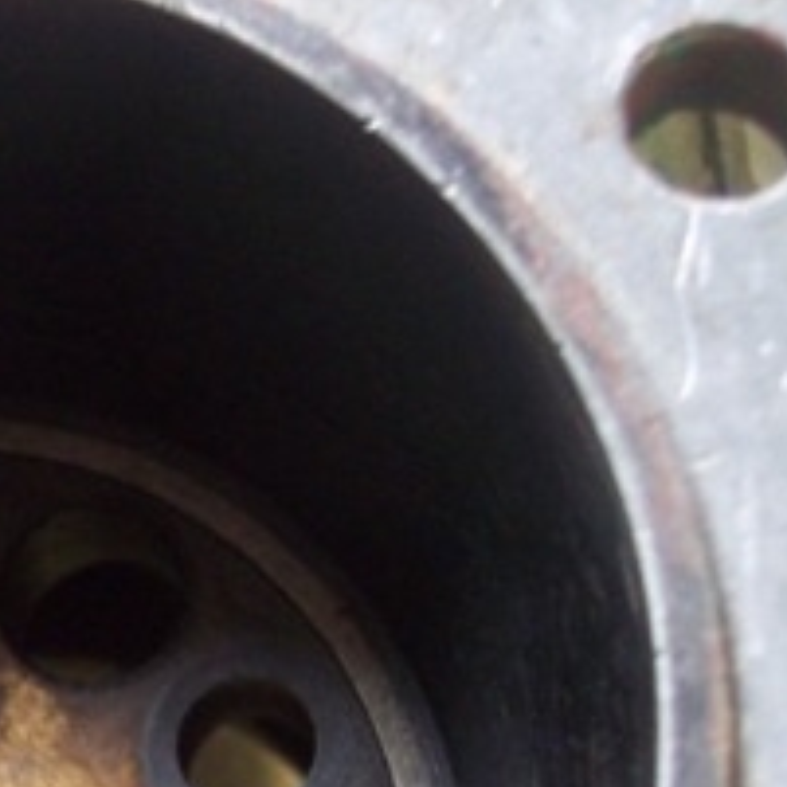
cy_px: 936
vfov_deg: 15.7
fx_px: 2752
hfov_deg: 15.6
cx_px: -192
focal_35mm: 107
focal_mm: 8
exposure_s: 1/15
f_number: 2.8
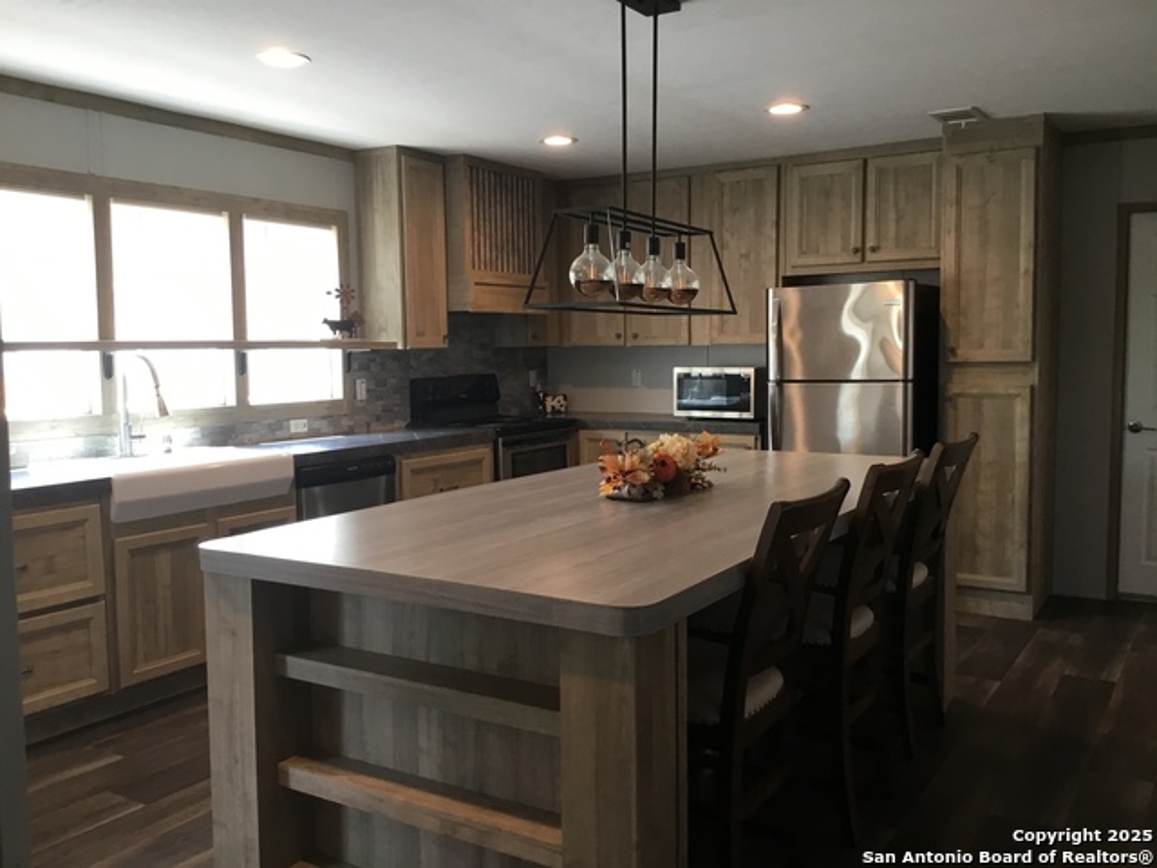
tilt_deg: -5.2
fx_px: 1036
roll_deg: +0.3
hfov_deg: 58.4
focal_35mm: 31
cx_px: 578
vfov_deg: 45.4
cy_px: 434
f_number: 2.4
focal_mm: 3.3
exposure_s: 1/30
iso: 50
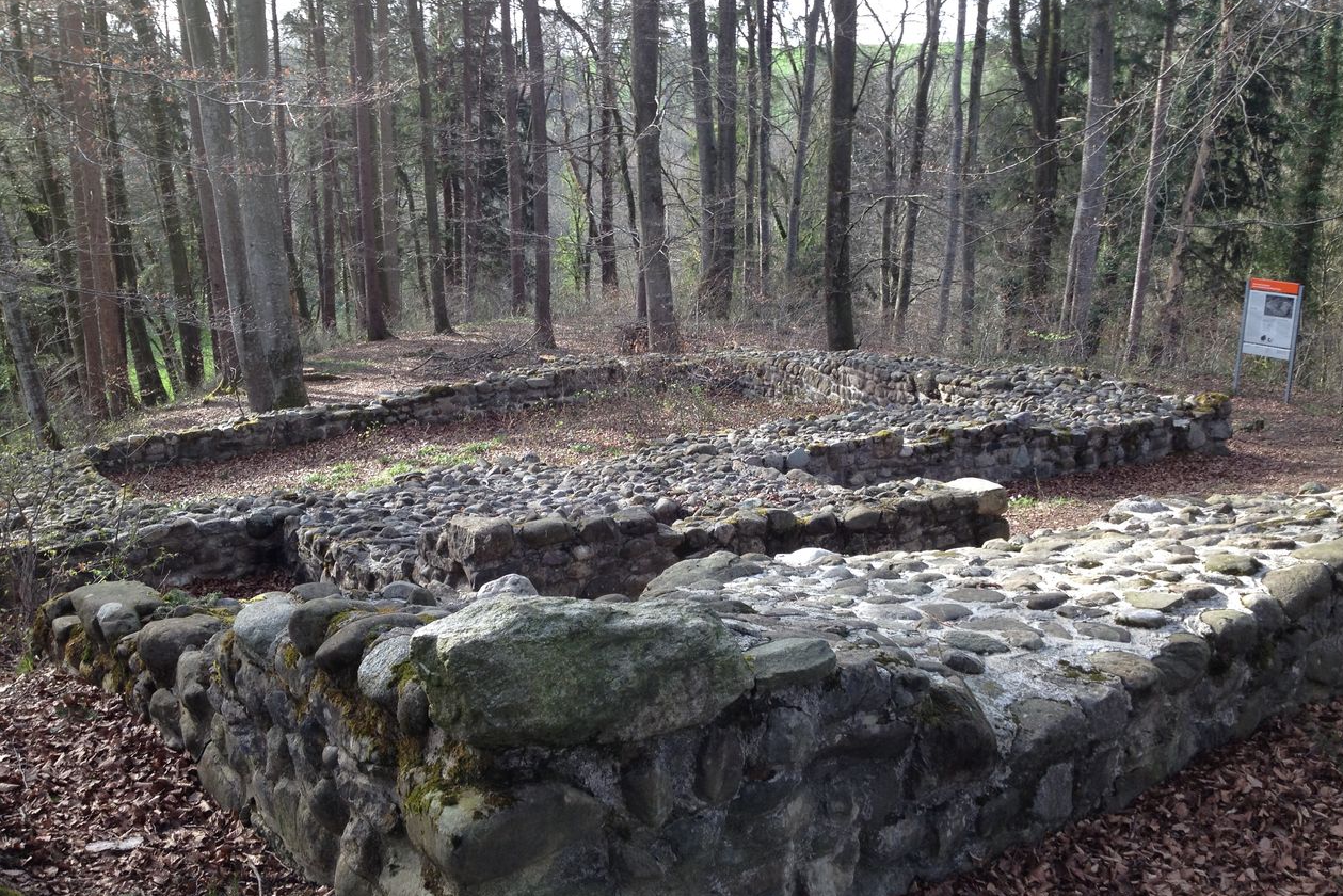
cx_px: 682
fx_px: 1381
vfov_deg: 36.0
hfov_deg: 51.9
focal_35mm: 37
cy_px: 455
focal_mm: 4.28
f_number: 2.4
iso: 50
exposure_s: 1/144
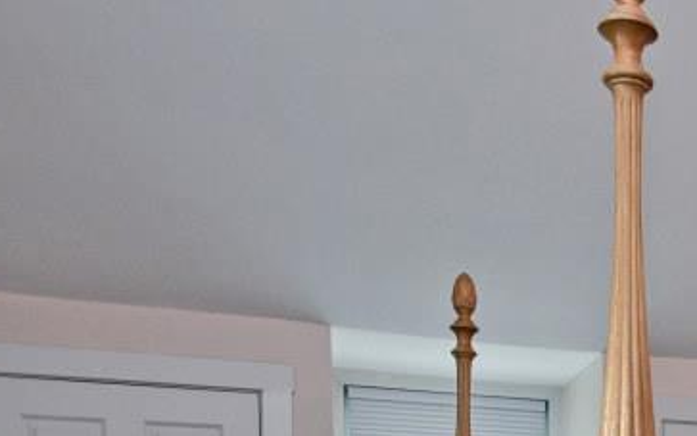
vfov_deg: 19.6
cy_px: 620
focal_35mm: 59
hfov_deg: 29.2
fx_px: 1121
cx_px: 864
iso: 450
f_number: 4
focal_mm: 14
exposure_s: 1/60
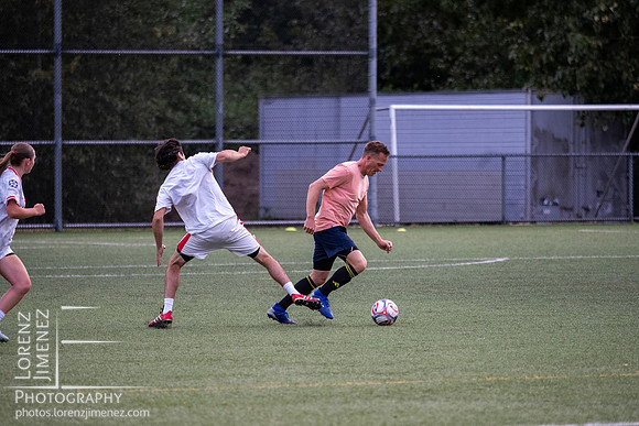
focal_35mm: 316
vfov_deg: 4.3
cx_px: 319
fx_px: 5615
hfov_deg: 6.5
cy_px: 236
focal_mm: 150
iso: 1600
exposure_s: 1/1000
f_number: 2.8
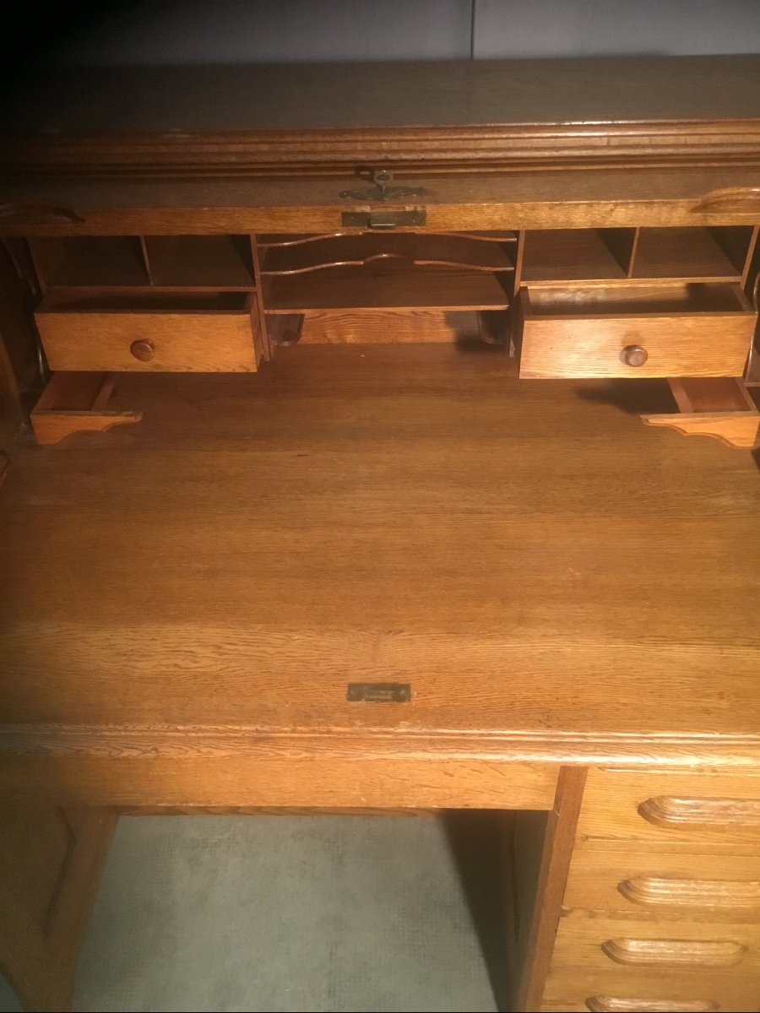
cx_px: 380
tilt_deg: -38.7
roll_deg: +0.6
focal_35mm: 31
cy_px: 506
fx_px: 907
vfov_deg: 58.4
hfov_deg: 45.4
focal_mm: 3.3
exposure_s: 1/33
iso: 250
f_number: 2.4
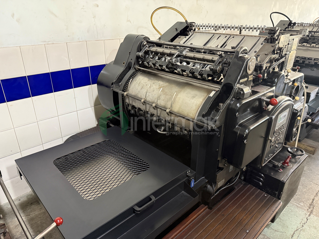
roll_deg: -0.7
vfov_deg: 56.8
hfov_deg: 71.6
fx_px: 221
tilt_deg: -23.2
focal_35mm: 24
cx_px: 160
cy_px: 120
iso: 640
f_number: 1.78
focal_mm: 6.76
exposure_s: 1/50
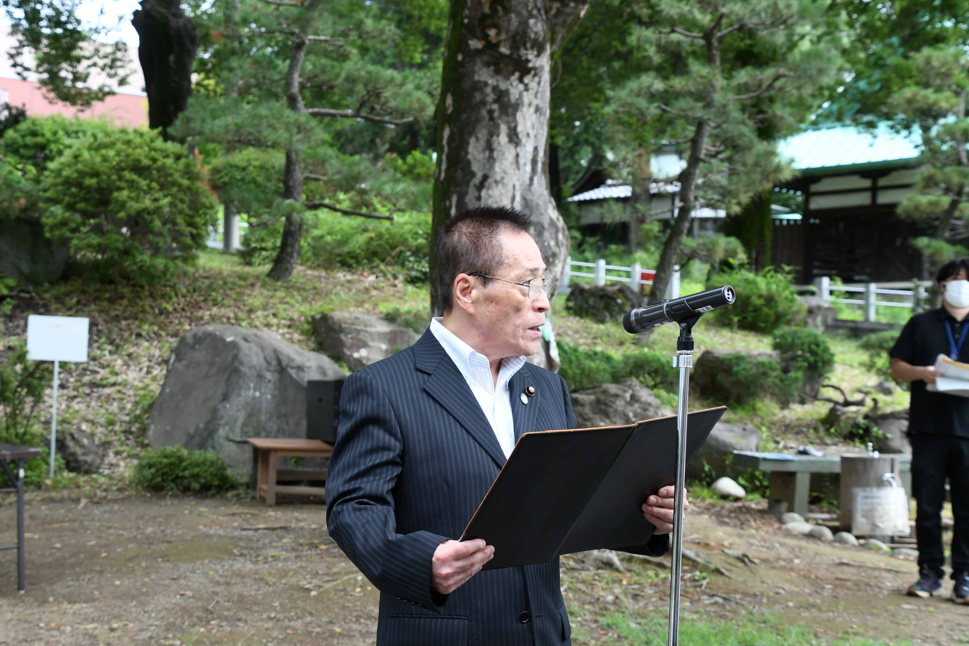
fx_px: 1615
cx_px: 484
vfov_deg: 22.6
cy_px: 323
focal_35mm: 60
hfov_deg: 33.4
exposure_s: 1/250
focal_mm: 40
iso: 400
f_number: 7.1
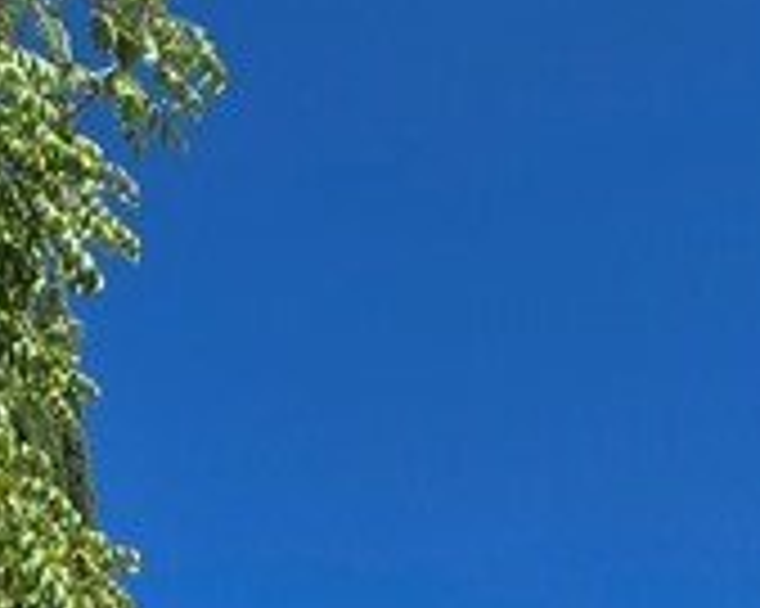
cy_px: 1919
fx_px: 1731
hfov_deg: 24.4
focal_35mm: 77
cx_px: 612
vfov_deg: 10.8
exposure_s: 1/2346
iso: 50
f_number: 2.2
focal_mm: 2.2
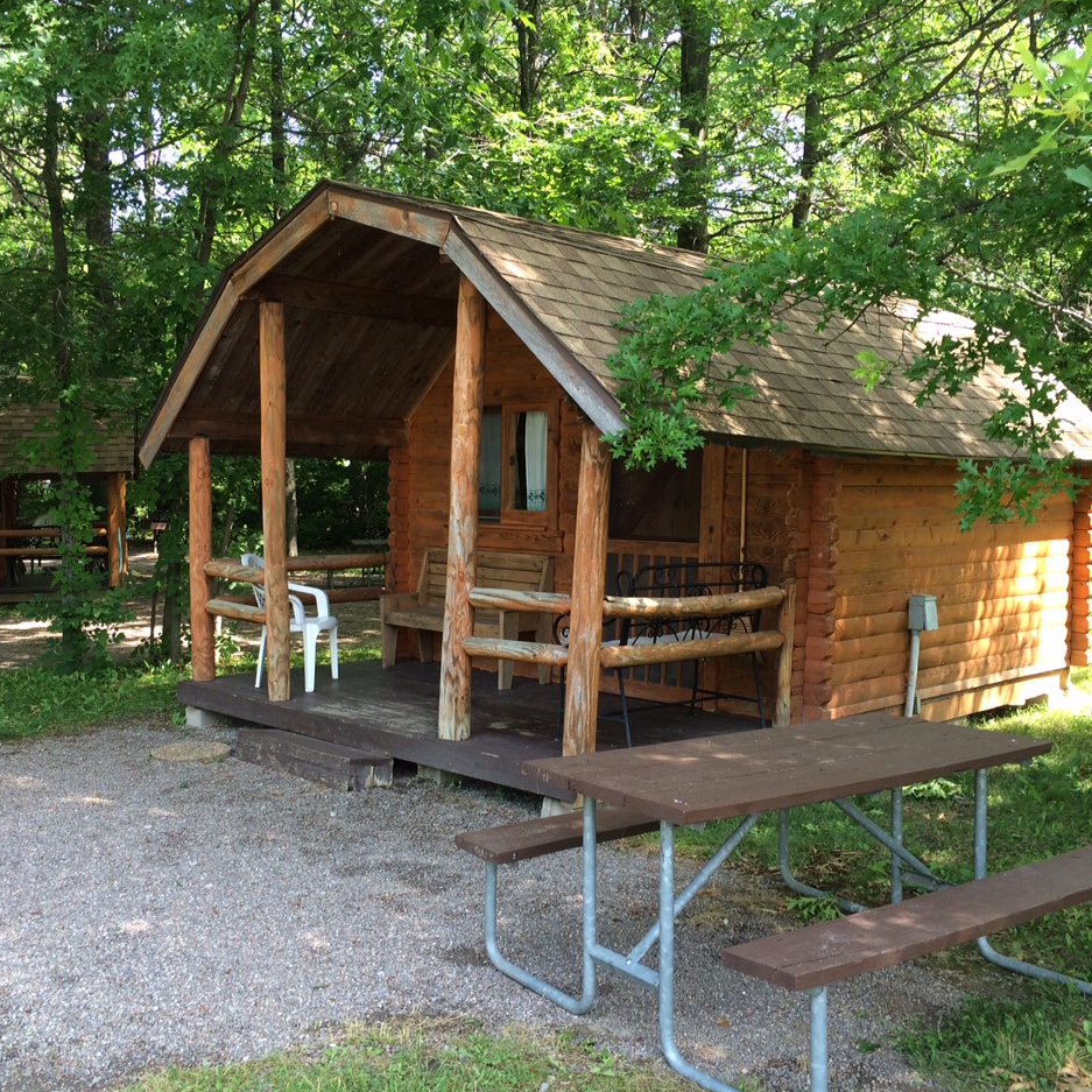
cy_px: 537
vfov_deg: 47.2
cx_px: 530
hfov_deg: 47.2
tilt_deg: -3.4
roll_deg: +0.6
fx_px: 1249
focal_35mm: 35
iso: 40
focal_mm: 4.15
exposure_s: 1/120
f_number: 2.2
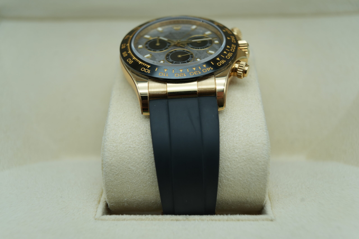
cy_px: 120
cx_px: 180
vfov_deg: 37.9
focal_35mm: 35
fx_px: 349
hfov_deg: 54.4
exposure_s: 1/250
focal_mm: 35
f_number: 5
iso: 400
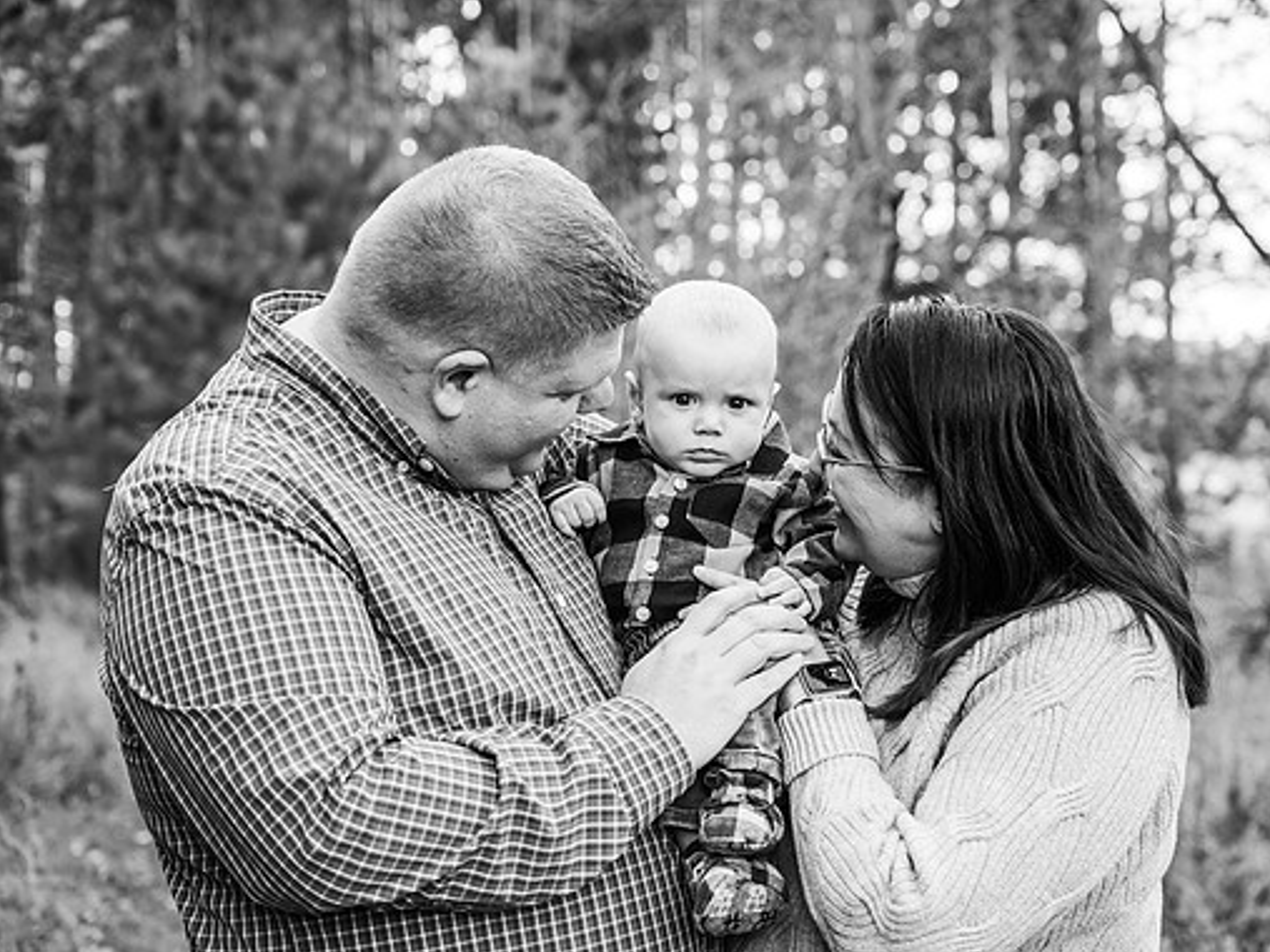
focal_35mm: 77
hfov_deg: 25.3
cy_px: 482
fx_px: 2824
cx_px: 719
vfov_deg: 19.1
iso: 640
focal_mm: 70
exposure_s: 1/200
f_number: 5
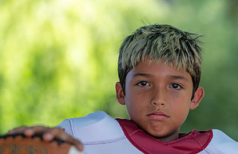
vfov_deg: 5.8
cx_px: 154
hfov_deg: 9.0
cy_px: 138
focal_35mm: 231
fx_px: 1514
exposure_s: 1/320
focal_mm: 114
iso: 160
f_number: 2.8
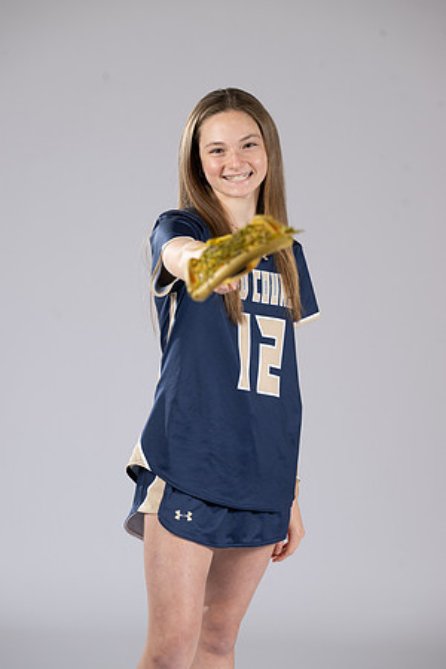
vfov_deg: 12.8
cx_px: 223
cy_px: 334
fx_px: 2973
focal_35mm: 160
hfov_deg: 8.6
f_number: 6.3
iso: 250
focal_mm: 160
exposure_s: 1/200
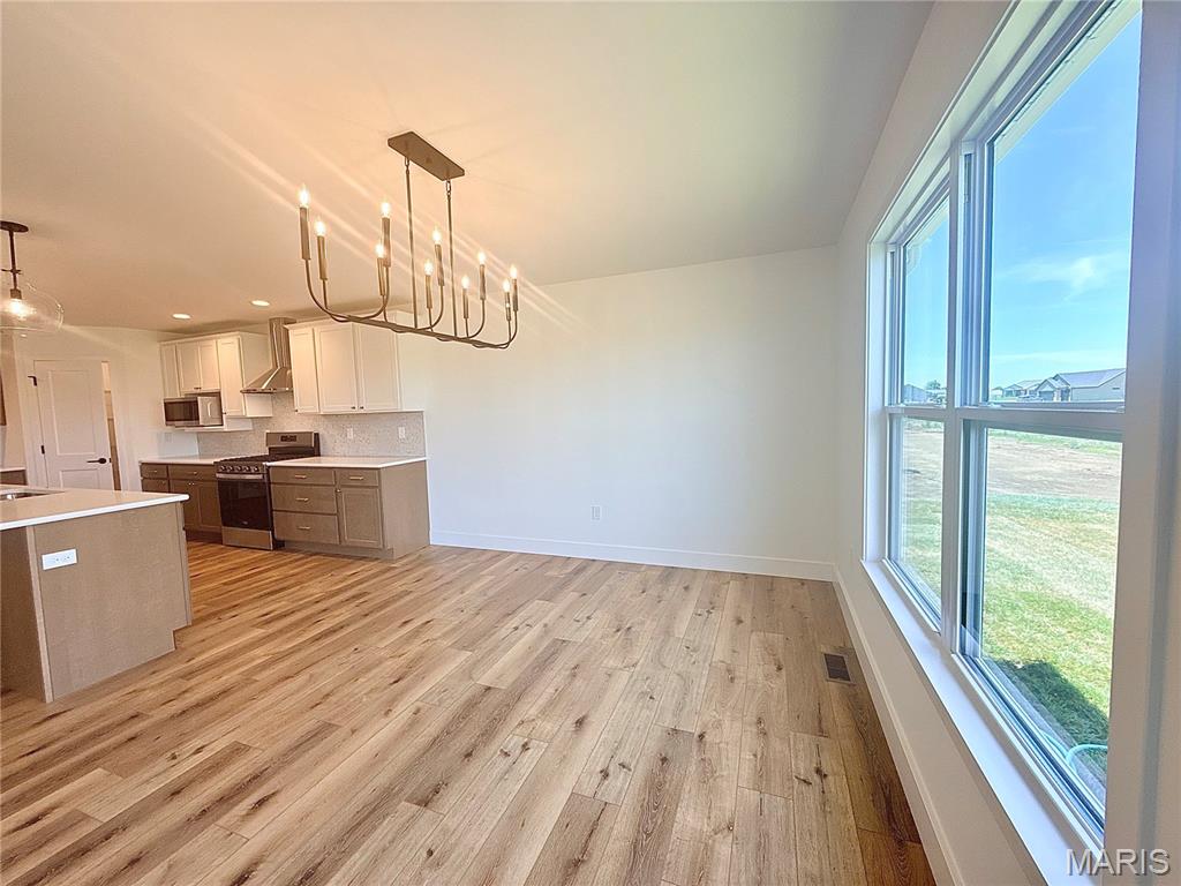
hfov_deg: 102.1
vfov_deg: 85.7
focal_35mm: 14
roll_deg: +1.8
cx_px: 590
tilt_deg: -4.2
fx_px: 478
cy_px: 443
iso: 64
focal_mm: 2.22
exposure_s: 1/120
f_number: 2.2
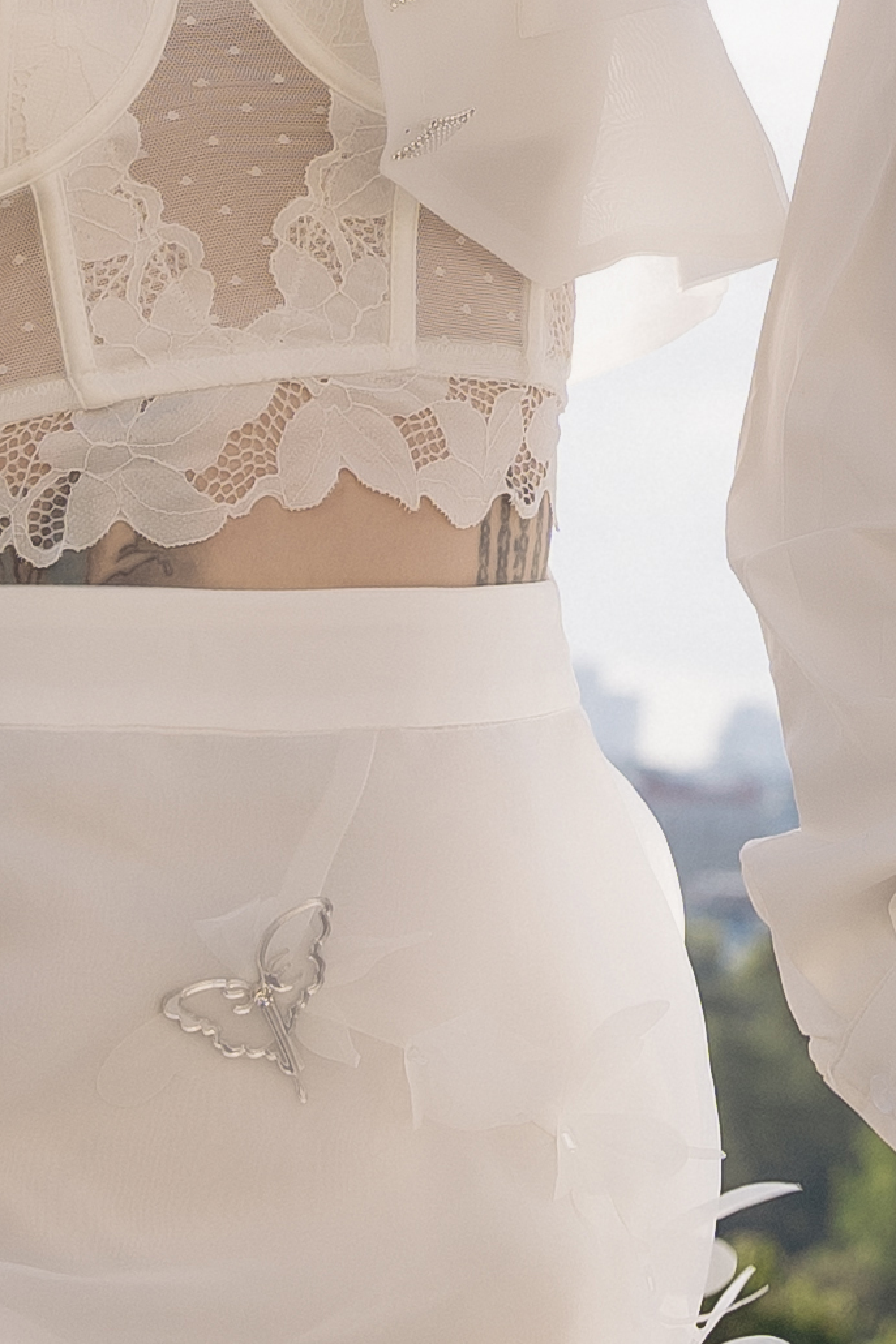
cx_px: 1908
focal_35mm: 340
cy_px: -1394
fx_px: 12697
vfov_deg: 5.9
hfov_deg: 4.0
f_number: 5.6
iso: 125
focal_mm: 50
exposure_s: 1/400
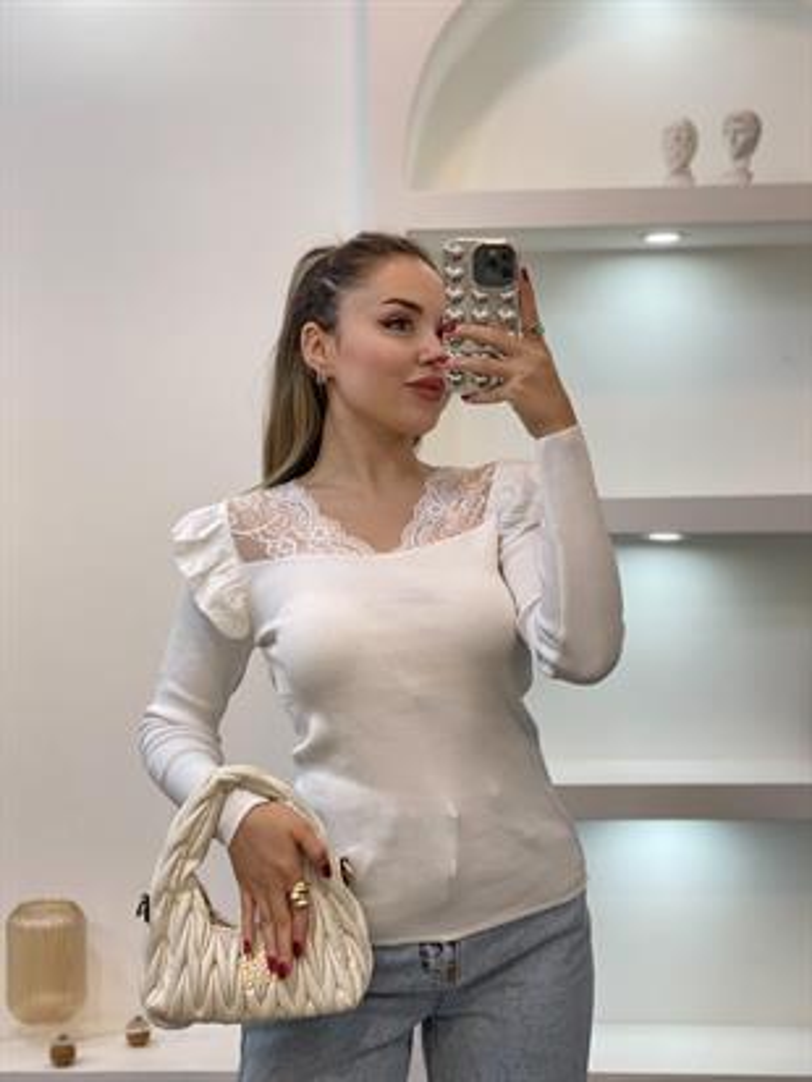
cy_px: 541
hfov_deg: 28.0
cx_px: 406
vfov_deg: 36.8
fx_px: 1626
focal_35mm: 52
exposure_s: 1/100
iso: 64
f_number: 2
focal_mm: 6
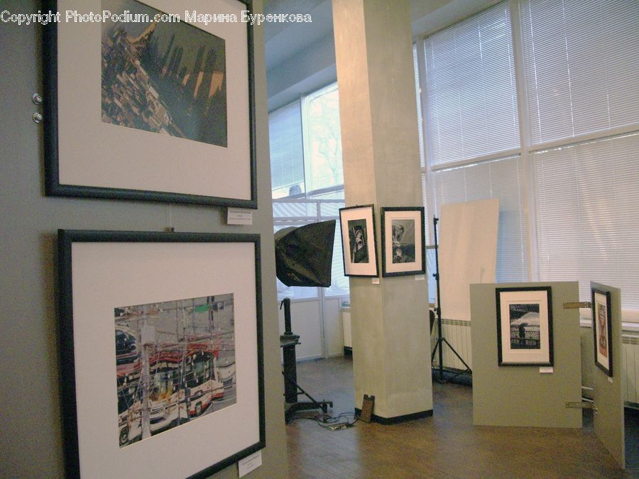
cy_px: 240
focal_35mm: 35
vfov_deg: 40.7
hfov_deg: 52.6
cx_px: 320
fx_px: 646
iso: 320
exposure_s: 1/40
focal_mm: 5.8
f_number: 2.6
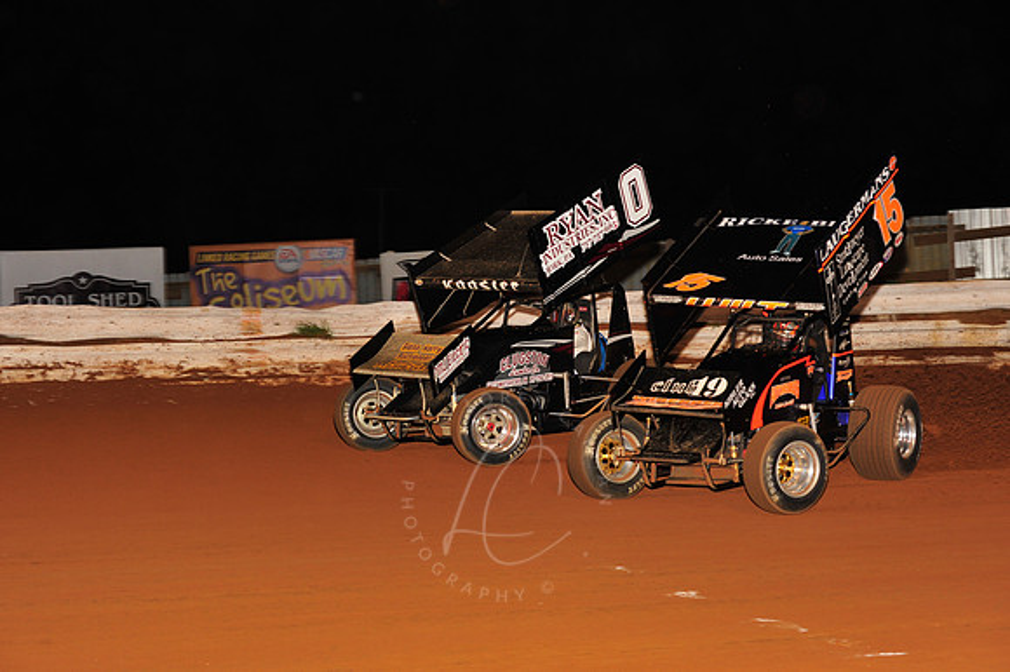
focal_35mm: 86
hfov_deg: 23.7
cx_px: 505
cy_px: 336
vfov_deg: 15.9
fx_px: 2411
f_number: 6.3
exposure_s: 1/250
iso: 800
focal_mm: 86
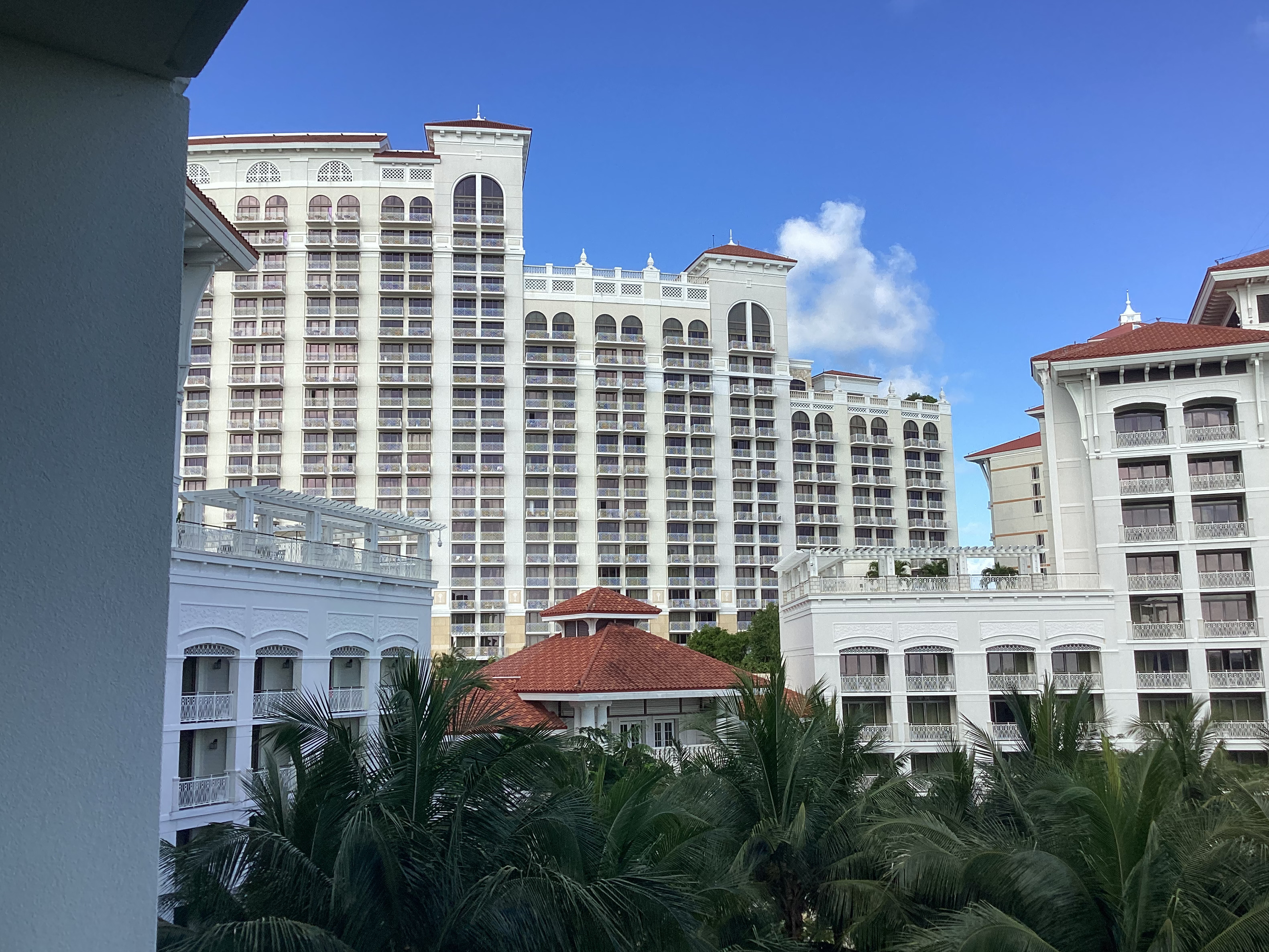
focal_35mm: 32
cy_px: 478
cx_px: 642
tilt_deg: +10.0
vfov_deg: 44.2
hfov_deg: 56.8
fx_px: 1173
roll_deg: +1.0
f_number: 2.4
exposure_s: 1/769
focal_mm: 3.3
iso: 25
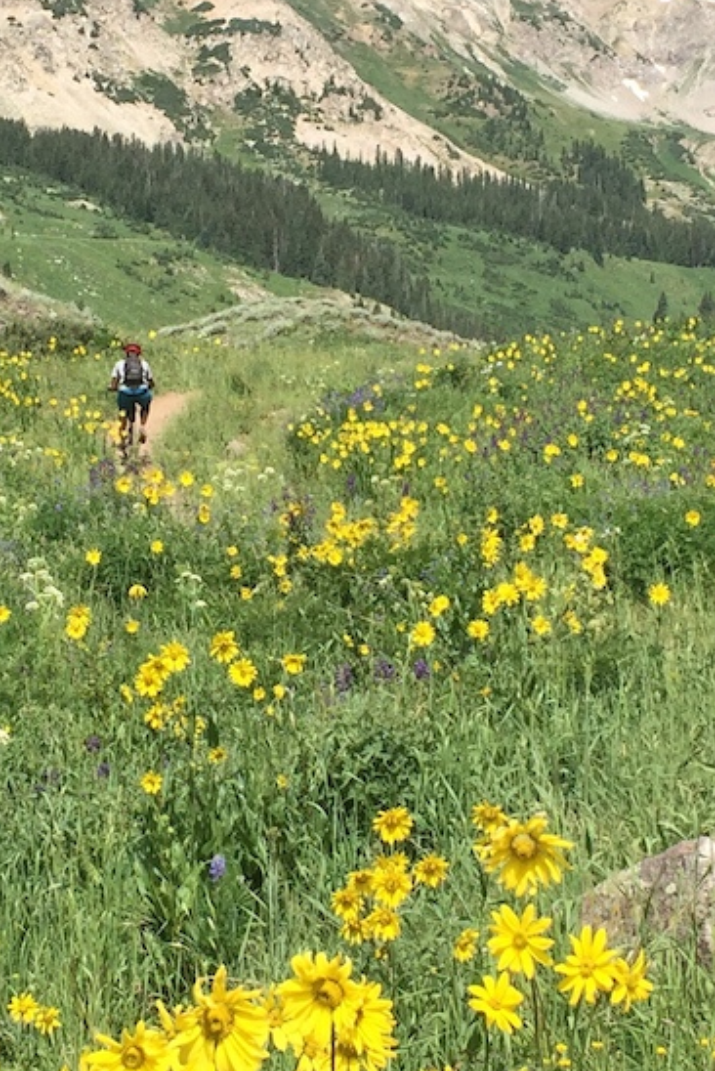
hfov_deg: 15.5
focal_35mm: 88
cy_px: 494
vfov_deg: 23.1
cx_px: 277
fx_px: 2618
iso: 32
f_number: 2.2
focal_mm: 4.15
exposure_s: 1/1319
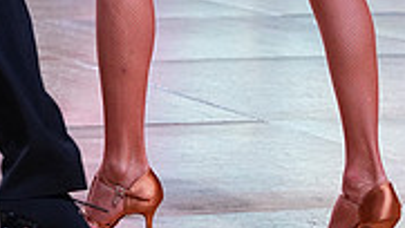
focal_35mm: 259
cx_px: 59
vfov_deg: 4.6
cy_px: -284
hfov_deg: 8.3
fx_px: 2783
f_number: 4
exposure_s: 1/400
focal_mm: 77
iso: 1000
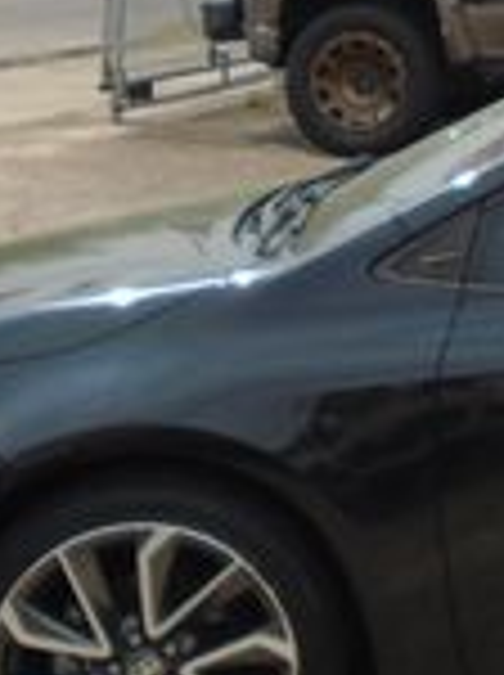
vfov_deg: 17.3
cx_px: 882
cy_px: 0
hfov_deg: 12.3
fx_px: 2161
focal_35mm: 111
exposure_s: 1/250
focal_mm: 4.6
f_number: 8
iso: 100
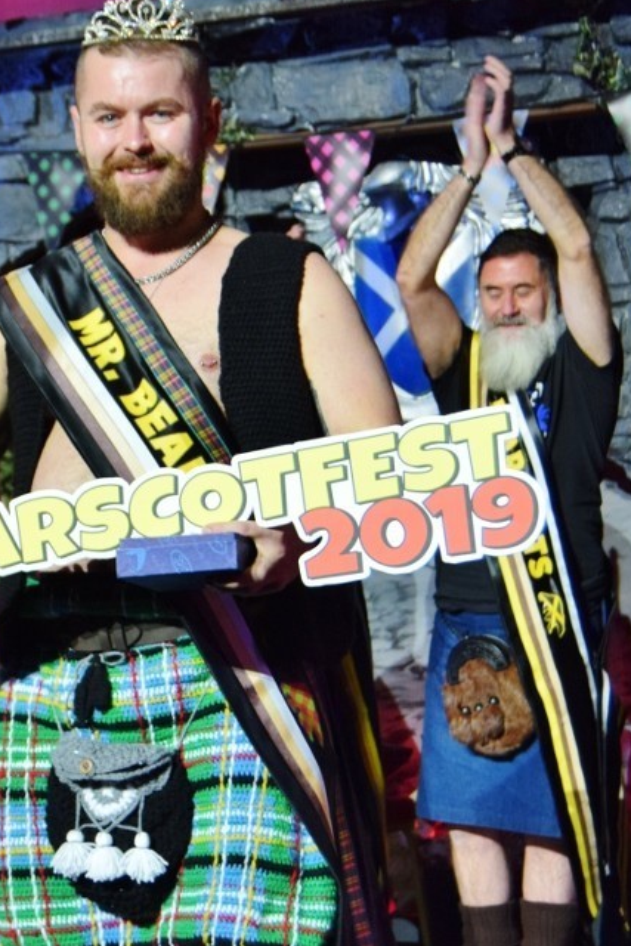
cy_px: 624
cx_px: 166
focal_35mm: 102
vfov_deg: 20.0
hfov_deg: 13.4
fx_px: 2680
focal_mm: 34
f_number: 4.5
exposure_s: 1/60
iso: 1100
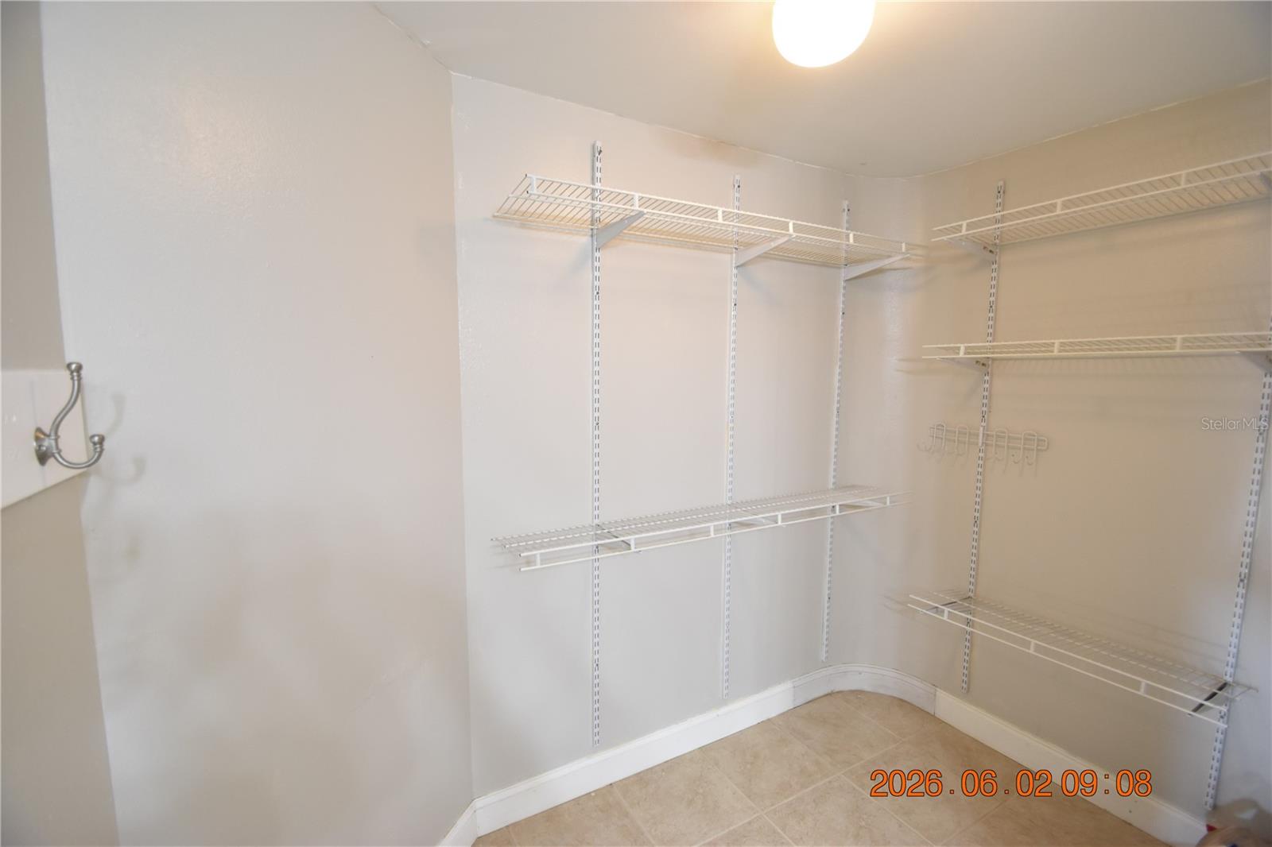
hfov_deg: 100.4
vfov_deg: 77.3
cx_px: 636
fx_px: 530
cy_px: 424
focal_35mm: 15
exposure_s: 1/30
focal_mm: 10
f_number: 3.5
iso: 800
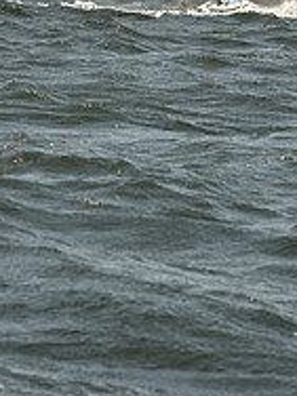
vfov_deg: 4.9
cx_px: 197
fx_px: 4576
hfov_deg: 3.7
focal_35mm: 400
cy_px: -179
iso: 250
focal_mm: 135
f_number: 9
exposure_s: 1/800
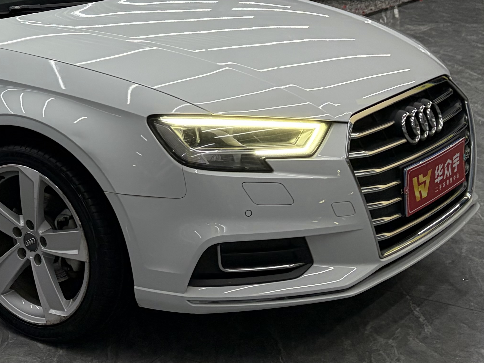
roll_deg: +4.4
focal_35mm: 73
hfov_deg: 24.7
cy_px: 27
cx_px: -58
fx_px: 1021
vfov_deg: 19.7
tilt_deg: -7.1
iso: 125
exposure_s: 1/95
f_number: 1.6
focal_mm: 5.96
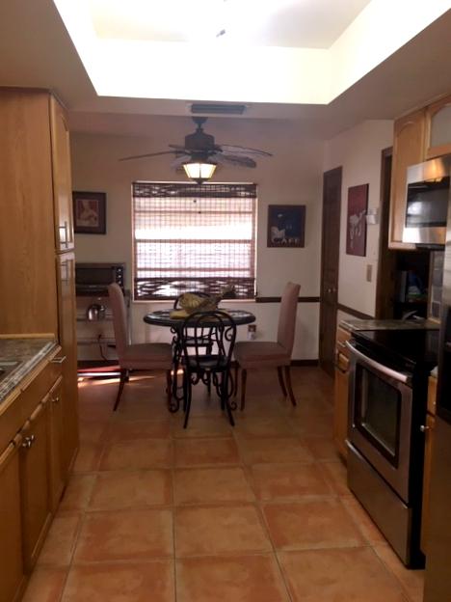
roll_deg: +0.4
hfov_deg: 48.2
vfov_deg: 61.7
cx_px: 226
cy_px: 301
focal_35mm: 29
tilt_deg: -8.4
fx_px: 504
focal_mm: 4.15
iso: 50
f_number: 2.2
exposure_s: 1/30
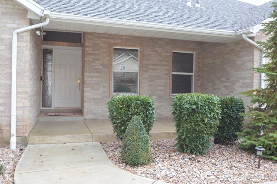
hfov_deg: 62.0
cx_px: 138
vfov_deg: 43.6
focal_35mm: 30
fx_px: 231
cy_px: 92
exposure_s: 1/100
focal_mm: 20
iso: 400
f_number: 5
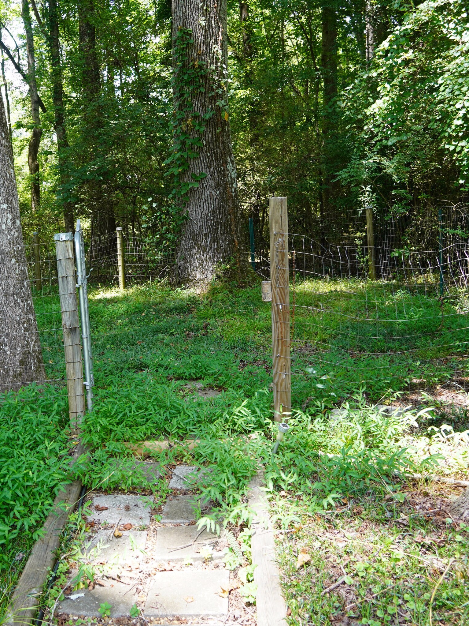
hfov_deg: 35.7
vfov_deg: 47.9
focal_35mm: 39
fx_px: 704
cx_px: 99
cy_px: 313
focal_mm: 18
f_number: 4
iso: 100
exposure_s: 1/60
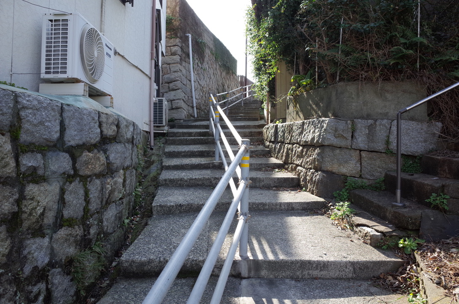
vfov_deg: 46.2
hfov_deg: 65.6
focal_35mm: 28
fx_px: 356
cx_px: 230
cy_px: 152
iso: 160
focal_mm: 18.3
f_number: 6.3
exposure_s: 1/90
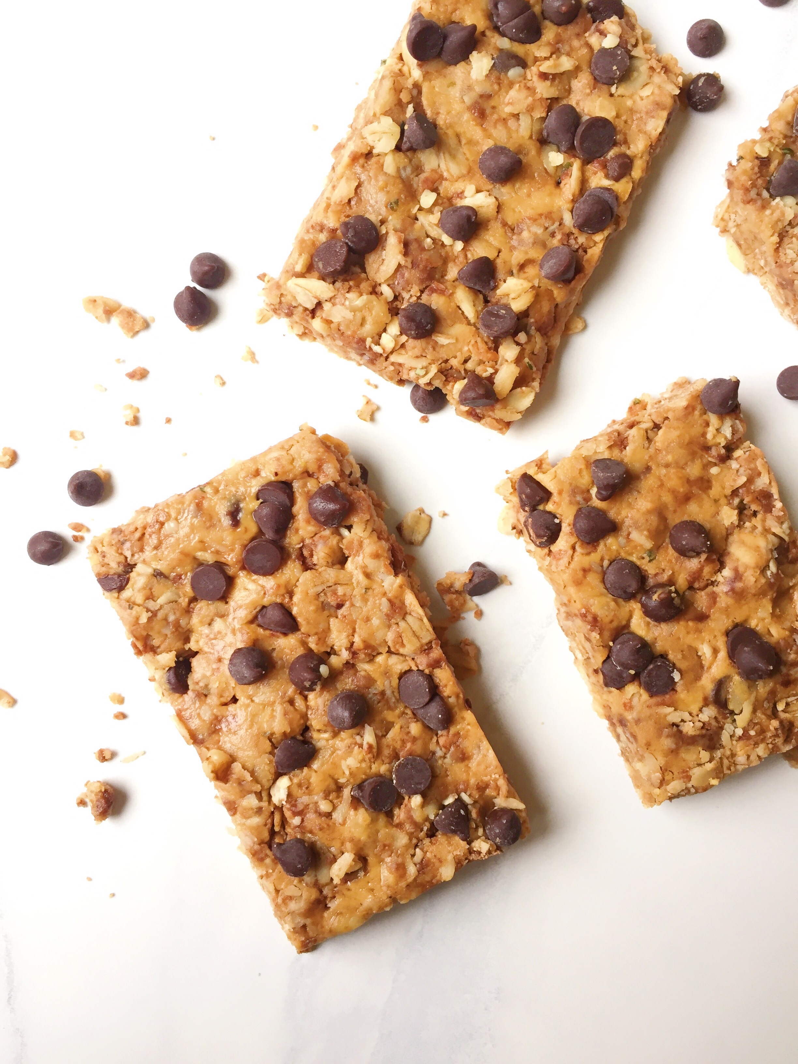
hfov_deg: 48.2
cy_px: 532
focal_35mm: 29
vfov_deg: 61.7
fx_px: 891
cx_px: 399
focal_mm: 4.15
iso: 64
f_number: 2.2
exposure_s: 1/30
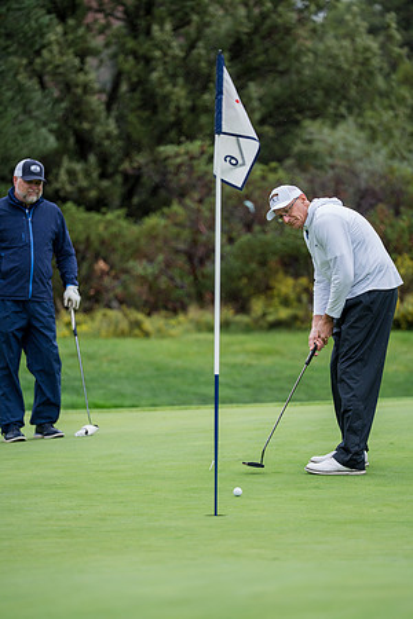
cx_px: 206
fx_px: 3441
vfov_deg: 10.3
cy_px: 310
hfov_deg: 6.9
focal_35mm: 200
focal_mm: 200
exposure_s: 1/1600
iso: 500
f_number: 2.8
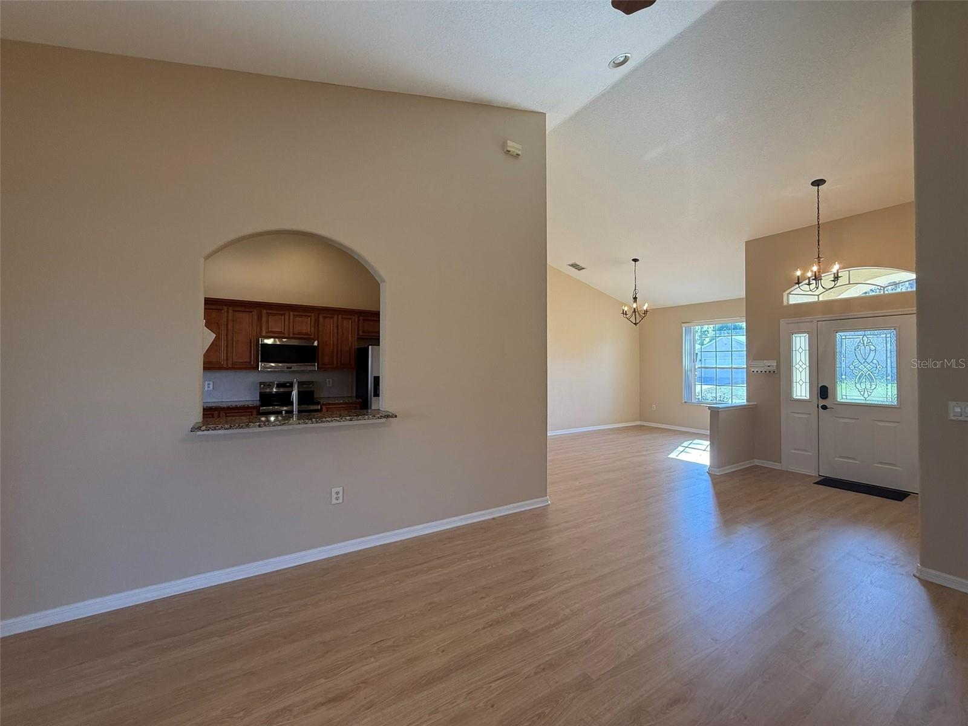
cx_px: 484
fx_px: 391
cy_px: 363
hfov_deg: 102.1
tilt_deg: +0.7
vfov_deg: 85.7
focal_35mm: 14
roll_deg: -0.8
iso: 125
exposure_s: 1/120
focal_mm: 2.22
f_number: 2.2
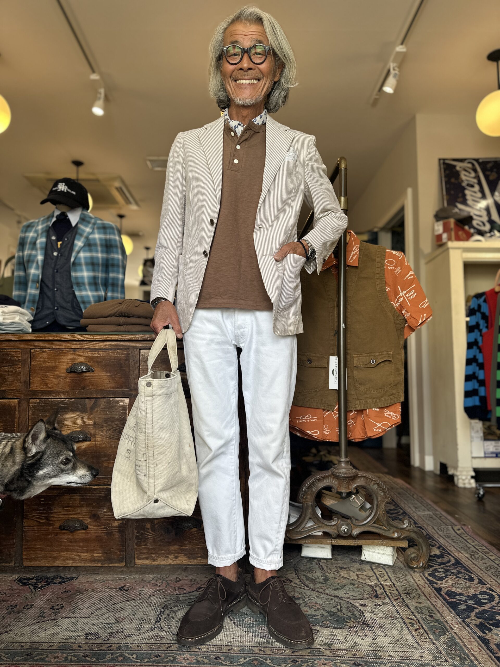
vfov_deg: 71.6
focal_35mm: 24
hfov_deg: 56.8
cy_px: 334
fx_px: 462
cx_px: 250
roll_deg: +0.0
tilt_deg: +4.5
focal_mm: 6.86
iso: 64
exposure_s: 1/121
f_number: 1.78
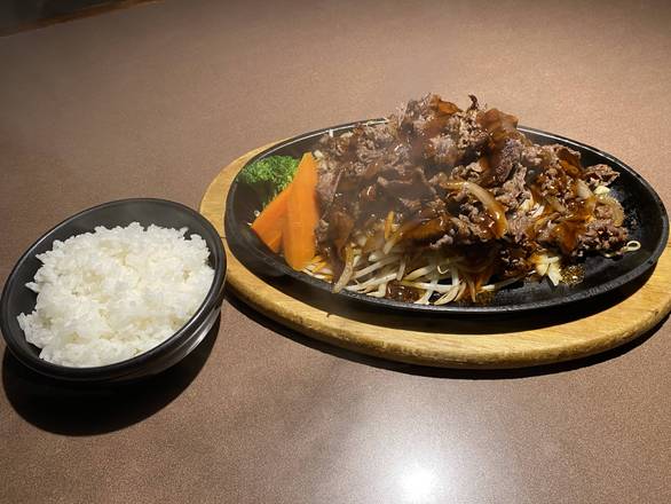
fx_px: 504
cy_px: 252
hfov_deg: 67.3
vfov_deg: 53.1
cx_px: 336
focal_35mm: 26
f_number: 1.8
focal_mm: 4.25
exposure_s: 1/60
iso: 100
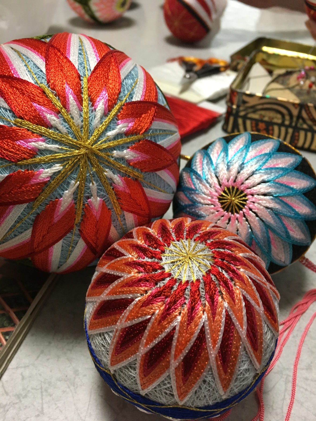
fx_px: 353
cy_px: 210
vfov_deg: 61.7
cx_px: 158
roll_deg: -5.1
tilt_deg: -39.3
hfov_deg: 48.2
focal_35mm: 29
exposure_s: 1/30
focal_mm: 4.15
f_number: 2.2
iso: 125
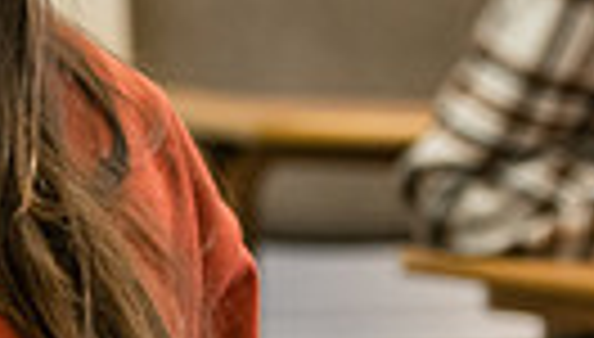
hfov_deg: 5.1
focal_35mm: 422
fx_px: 6663
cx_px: -158
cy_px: 34
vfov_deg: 2.9
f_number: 3.2
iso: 500
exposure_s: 1/125
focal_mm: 92
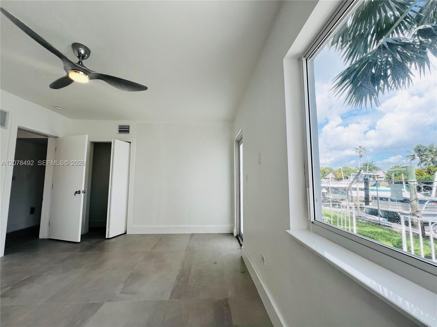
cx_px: 218
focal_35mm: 13
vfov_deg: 89.9
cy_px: 164
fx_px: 164
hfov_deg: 106.2
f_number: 1.8
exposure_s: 1/322
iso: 32
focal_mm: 1.57
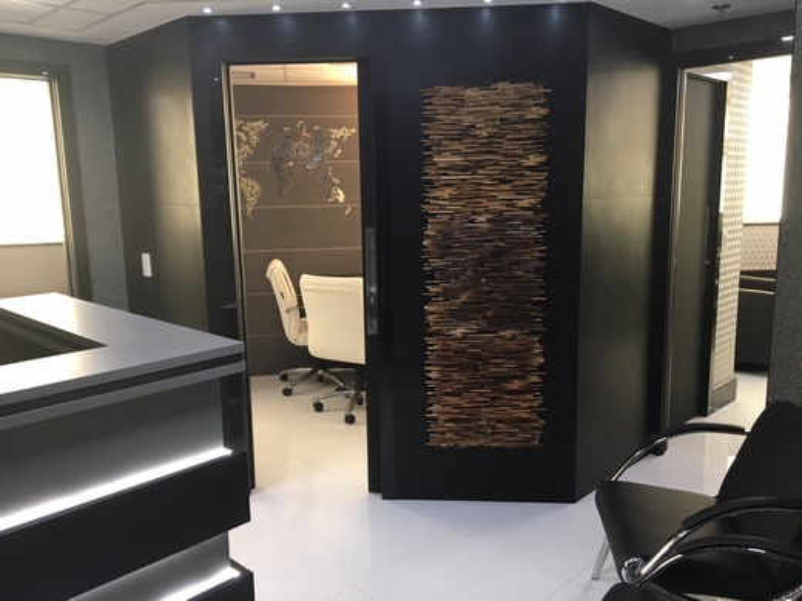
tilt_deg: -10.3
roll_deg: +1.6
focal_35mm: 29
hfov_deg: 61.7
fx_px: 672
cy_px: 300
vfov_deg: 48.2
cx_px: 401
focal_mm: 4.15
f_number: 2.2
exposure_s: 1/30
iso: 40
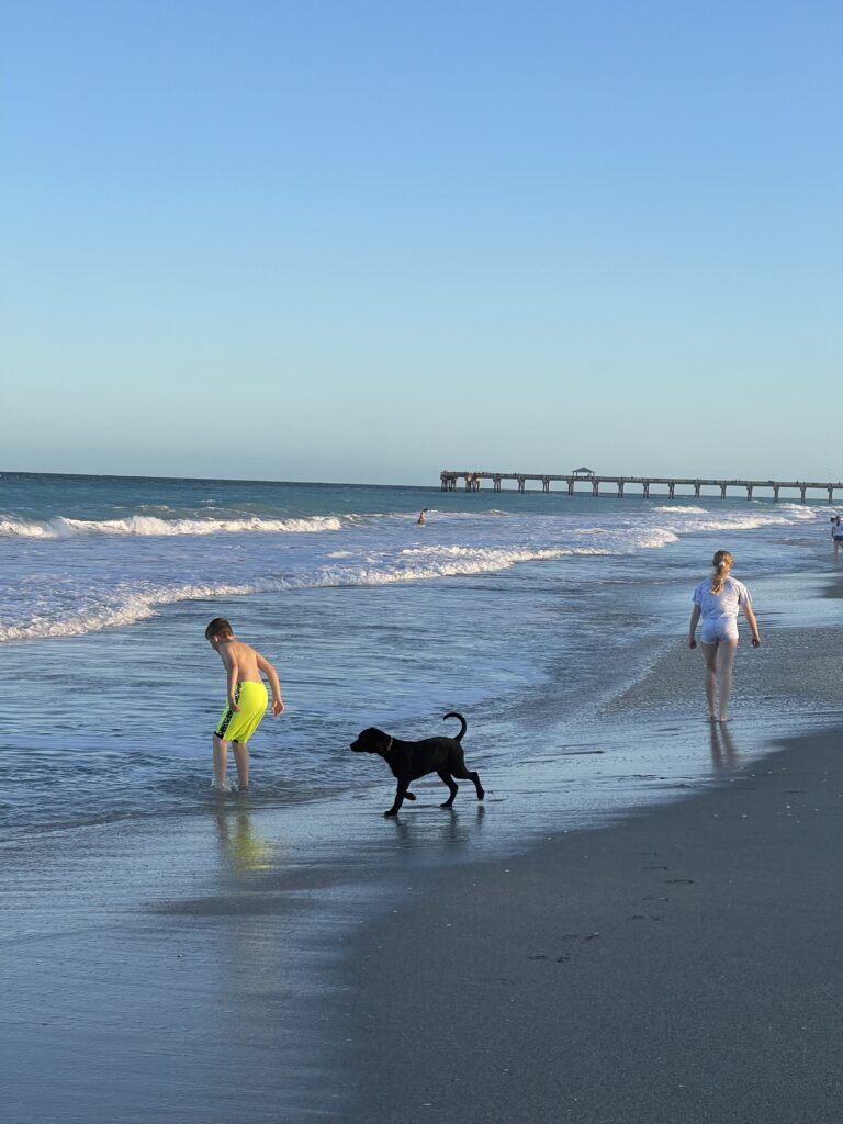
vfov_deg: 30.3
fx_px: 2078
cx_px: 422
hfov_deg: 22.9
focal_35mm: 64
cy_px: 562
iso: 20
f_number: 2.2
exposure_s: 1/713
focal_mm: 7.5
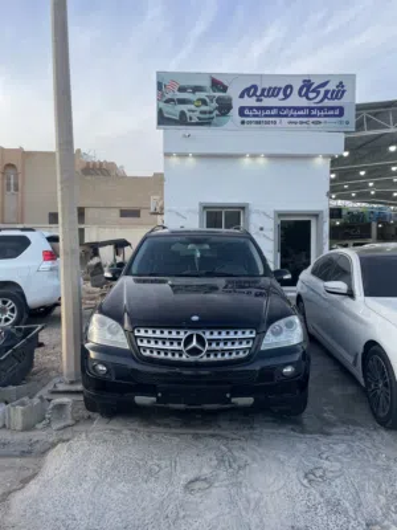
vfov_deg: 67.3
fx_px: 398
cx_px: 198
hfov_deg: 53.1
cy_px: 265
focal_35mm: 26
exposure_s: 1/321
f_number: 1.6
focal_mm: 4.2
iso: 32
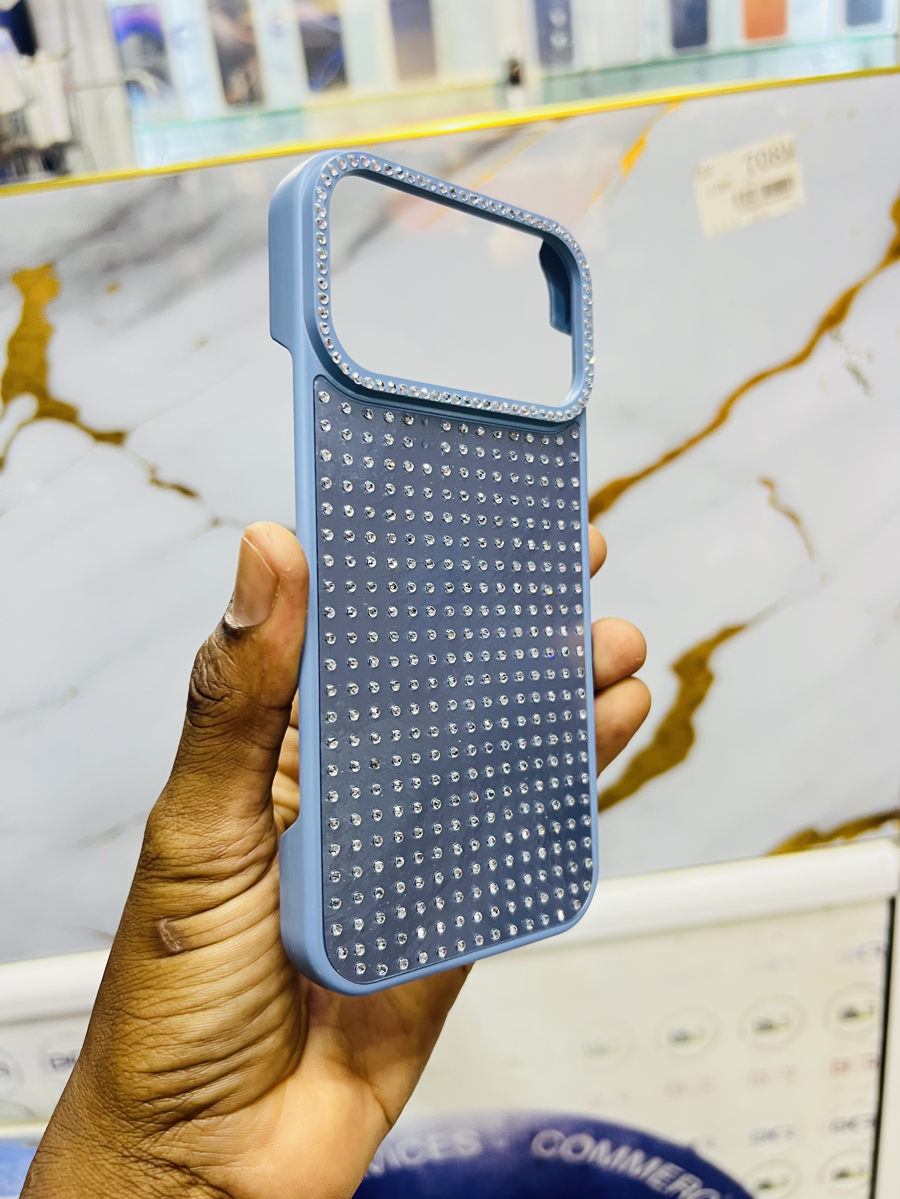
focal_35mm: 26
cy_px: 600
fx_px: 901
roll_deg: +6.4
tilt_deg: -21.1
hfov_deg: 53.1
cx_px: 450
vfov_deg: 67.3
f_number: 1.5
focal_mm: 5.7
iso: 125
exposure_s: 1/50
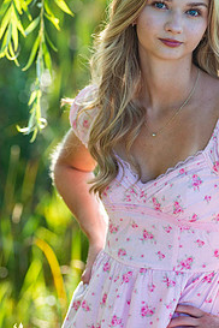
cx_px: 179
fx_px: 2181
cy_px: 156
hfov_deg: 5.7
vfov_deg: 8.6
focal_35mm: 239
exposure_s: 1/800
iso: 160
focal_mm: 145
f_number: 4
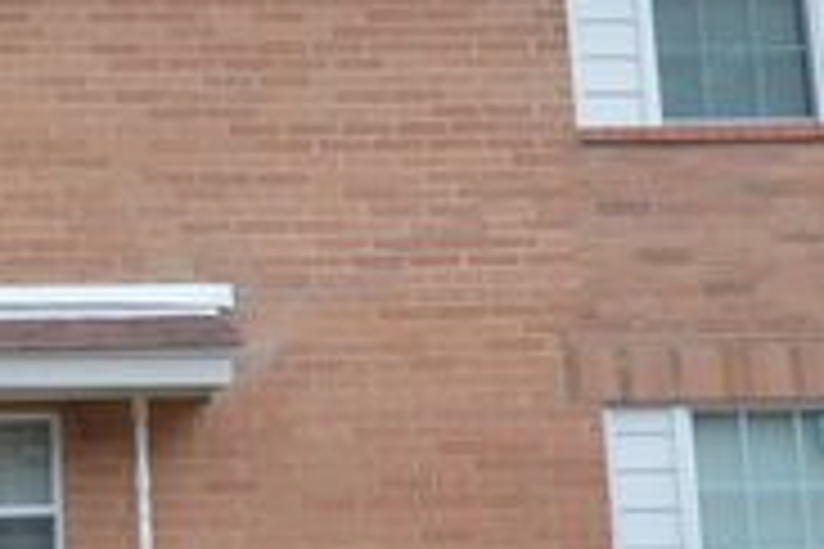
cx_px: -50
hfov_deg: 21.6
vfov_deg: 15.2
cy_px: 308
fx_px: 2060
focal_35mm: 90
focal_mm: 22
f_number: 10
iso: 3200
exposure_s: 1/400
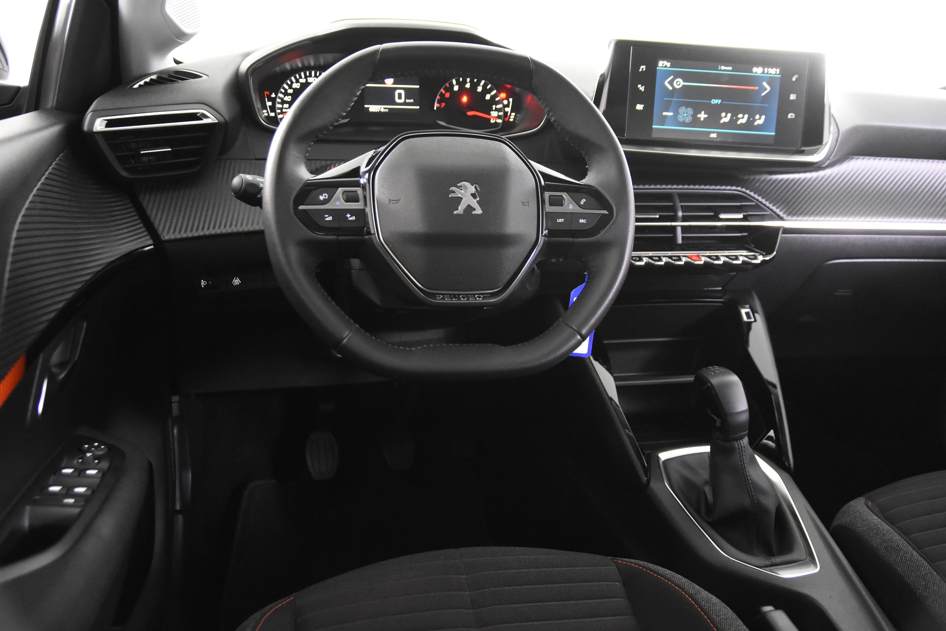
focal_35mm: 36
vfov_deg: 36.9
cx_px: 473
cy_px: 316
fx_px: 946
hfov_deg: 53.1
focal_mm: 24
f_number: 3
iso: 5000
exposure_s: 1/40
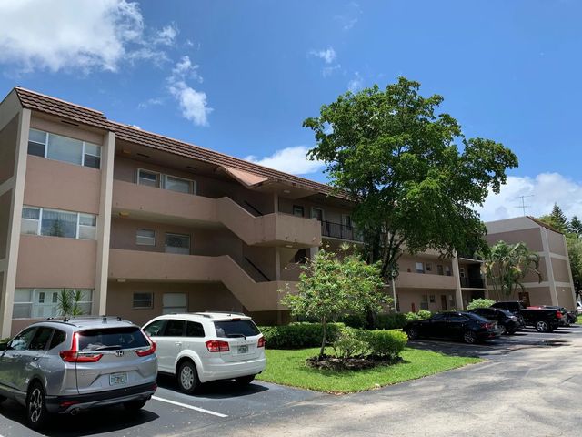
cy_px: 218
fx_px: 437
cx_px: 291
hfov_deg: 67.3
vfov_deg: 53.1
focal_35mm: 26
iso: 25
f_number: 1.8
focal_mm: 4.25
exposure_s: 1/1447
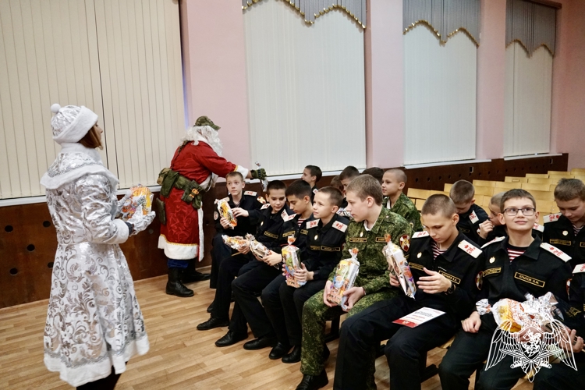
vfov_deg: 47.9
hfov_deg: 67.4
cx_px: 292
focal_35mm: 27
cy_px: 195
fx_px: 439
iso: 2500
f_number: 3.5
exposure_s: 1/160
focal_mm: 18
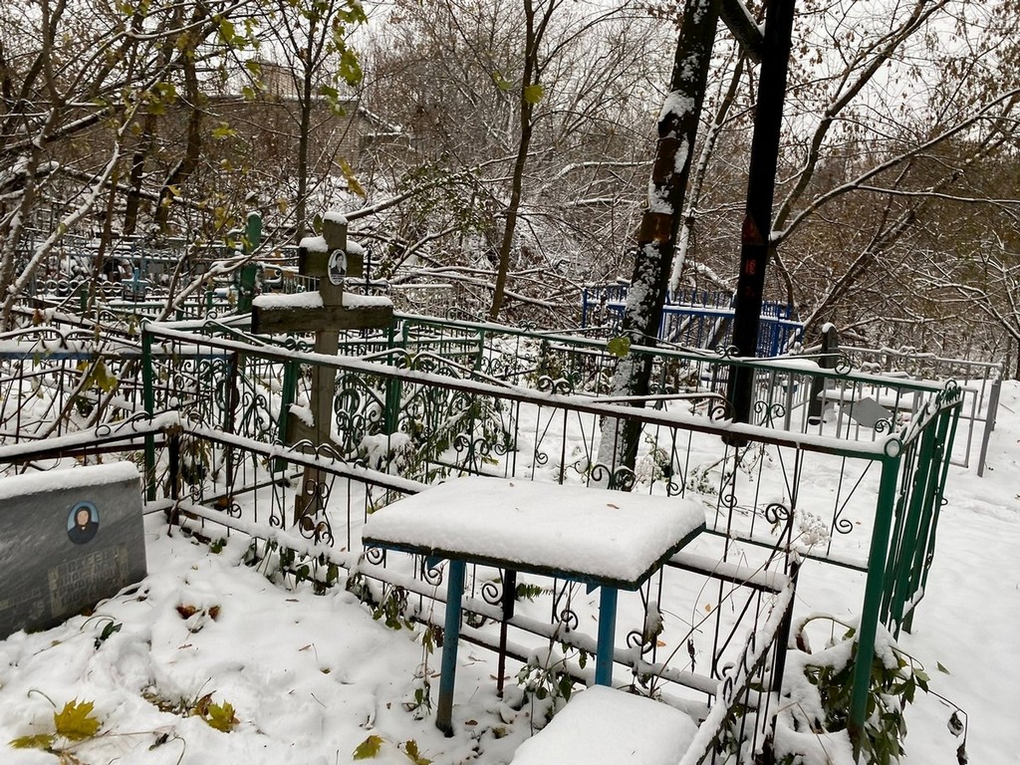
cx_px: 510
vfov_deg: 53.1
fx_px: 766
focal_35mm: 26
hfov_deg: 67.3
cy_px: 382
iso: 32
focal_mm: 4.25
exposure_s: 1/122
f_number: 1.8
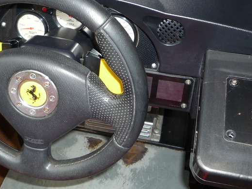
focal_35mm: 49
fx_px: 357
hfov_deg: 38.8
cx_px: 105
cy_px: 69
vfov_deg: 29.6
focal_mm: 4.4
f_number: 2.8
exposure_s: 1/30
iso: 100
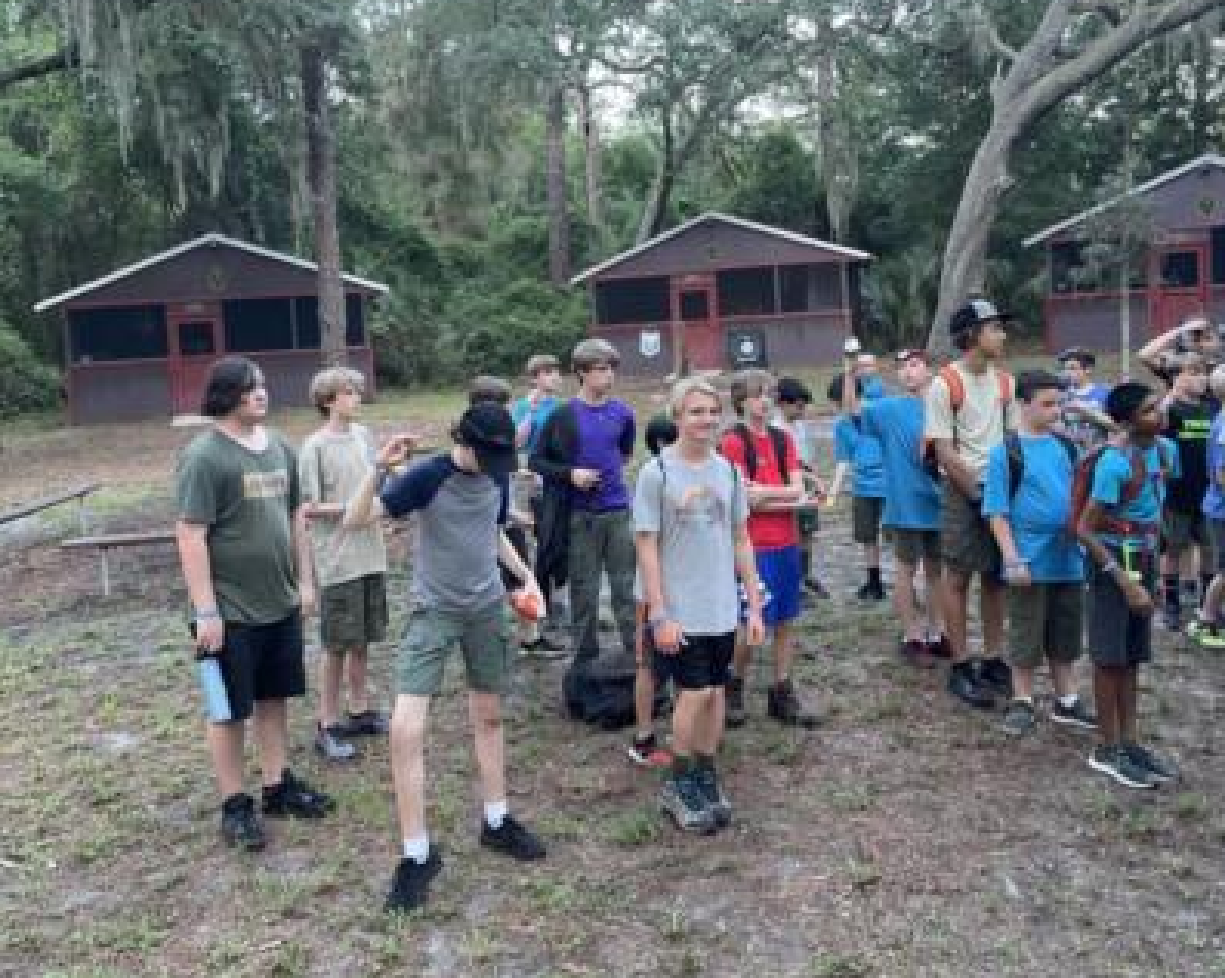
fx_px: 1159
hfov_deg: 55.6
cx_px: 568
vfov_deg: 45.7
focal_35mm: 32
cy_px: 433
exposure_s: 1/60
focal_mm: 4.2
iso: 200
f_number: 1.6
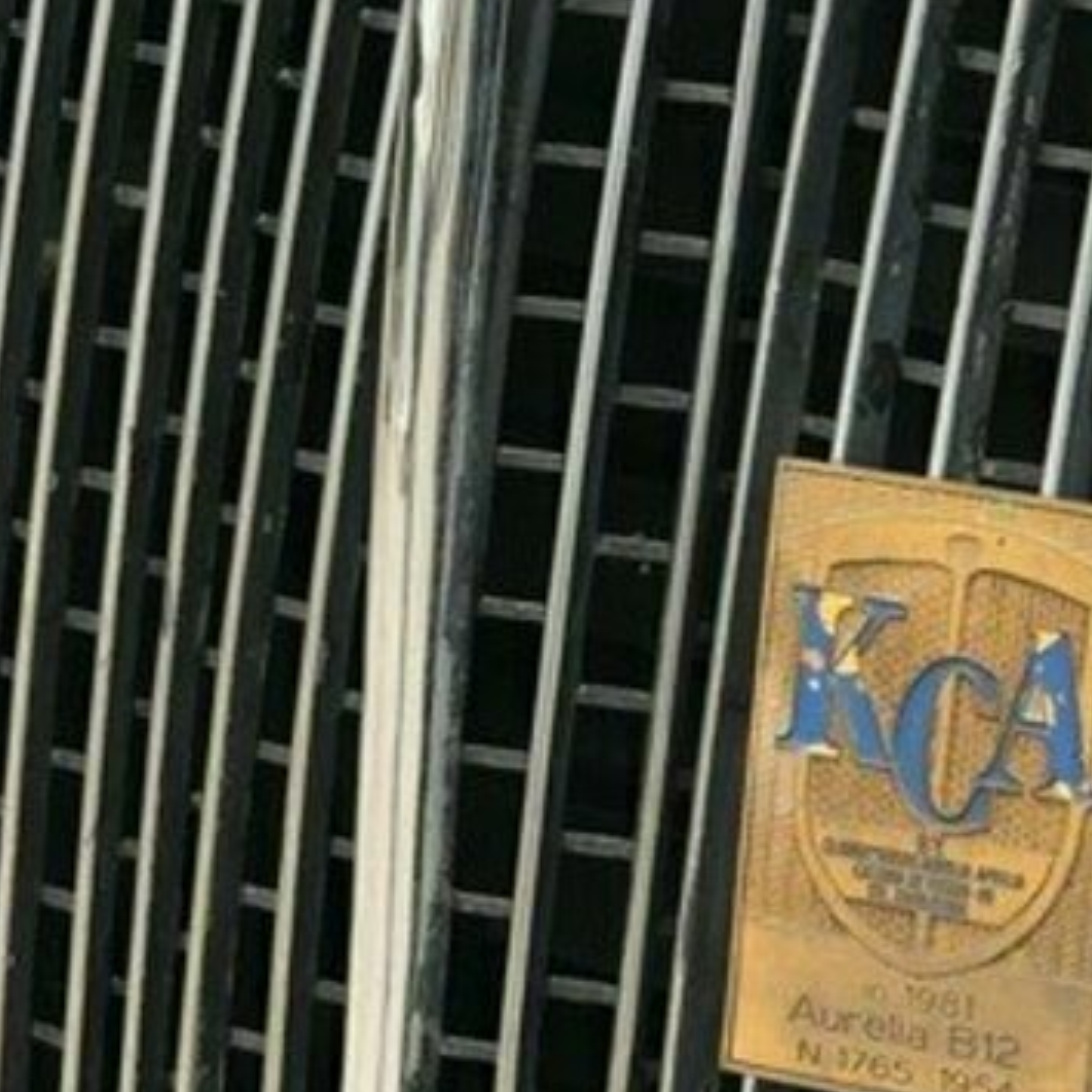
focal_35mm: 156
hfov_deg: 11.2
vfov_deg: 11.2
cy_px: 370
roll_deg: +4.2
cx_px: 626
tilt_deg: -21.0
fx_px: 5568
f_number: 2.4
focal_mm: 6
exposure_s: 1/157
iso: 16
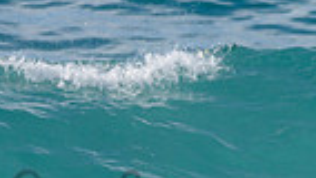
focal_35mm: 2621
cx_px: -39
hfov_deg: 0.8
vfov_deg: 0.5
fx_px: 21970
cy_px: 109
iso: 110
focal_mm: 500
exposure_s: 1/2000
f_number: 5.6
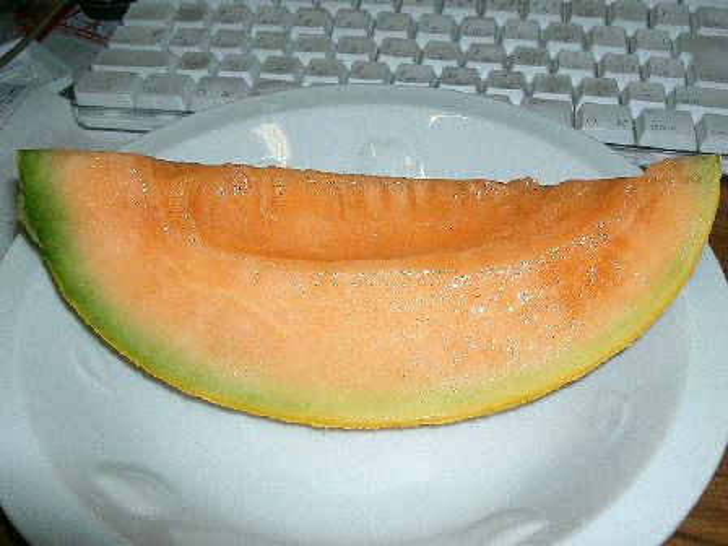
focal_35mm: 39
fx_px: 820
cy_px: 273
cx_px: 364
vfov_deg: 36.8
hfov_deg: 47.9
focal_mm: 8
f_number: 4.8
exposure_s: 1/50
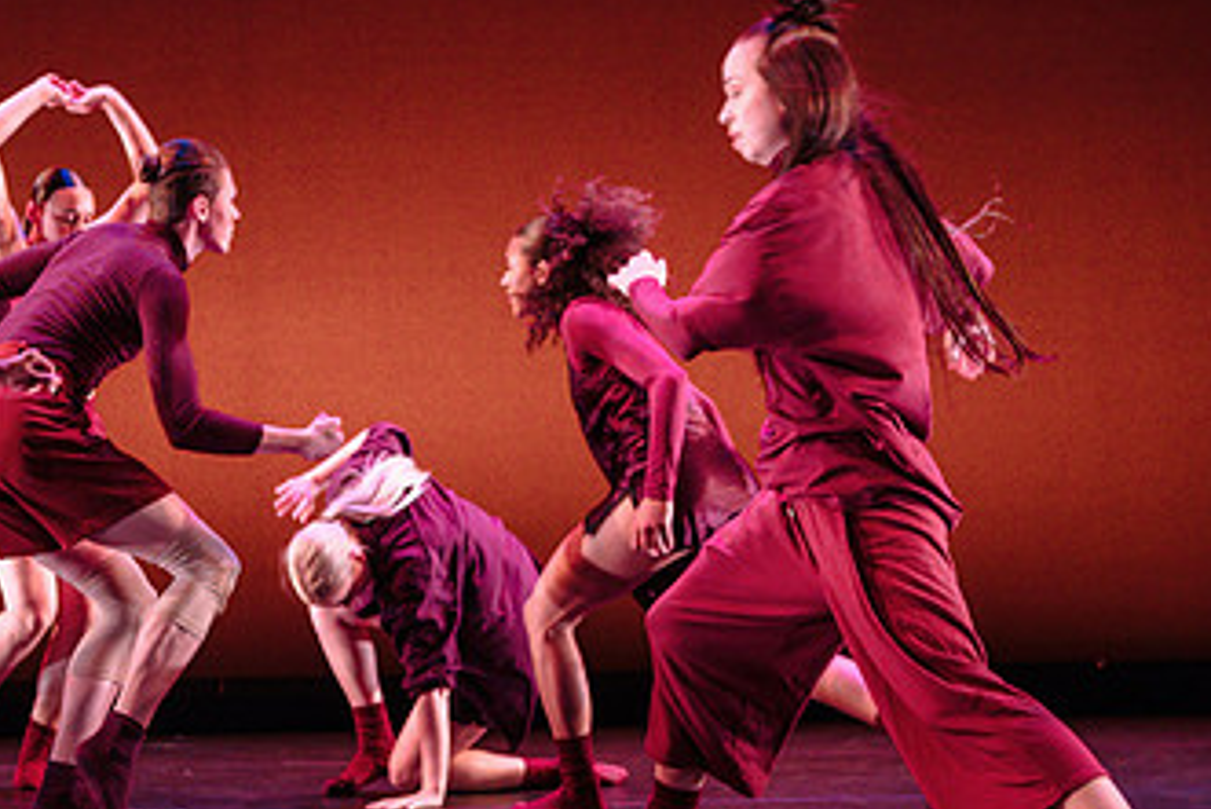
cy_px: 544
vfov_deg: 15.3
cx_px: 169
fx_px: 2995
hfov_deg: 22.4
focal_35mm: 89
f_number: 2.8
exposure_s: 1/200
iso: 2000
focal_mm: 44
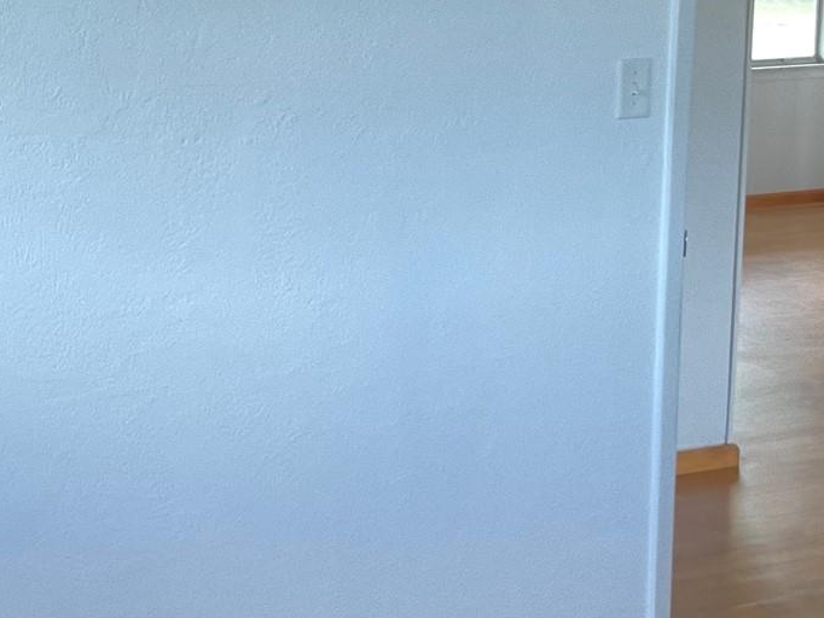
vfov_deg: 21.5
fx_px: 1619
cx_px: 157
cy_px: 203
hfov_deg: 27.9
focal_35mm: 68
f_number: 1.8
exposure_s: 1/60
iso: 80
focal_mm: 3
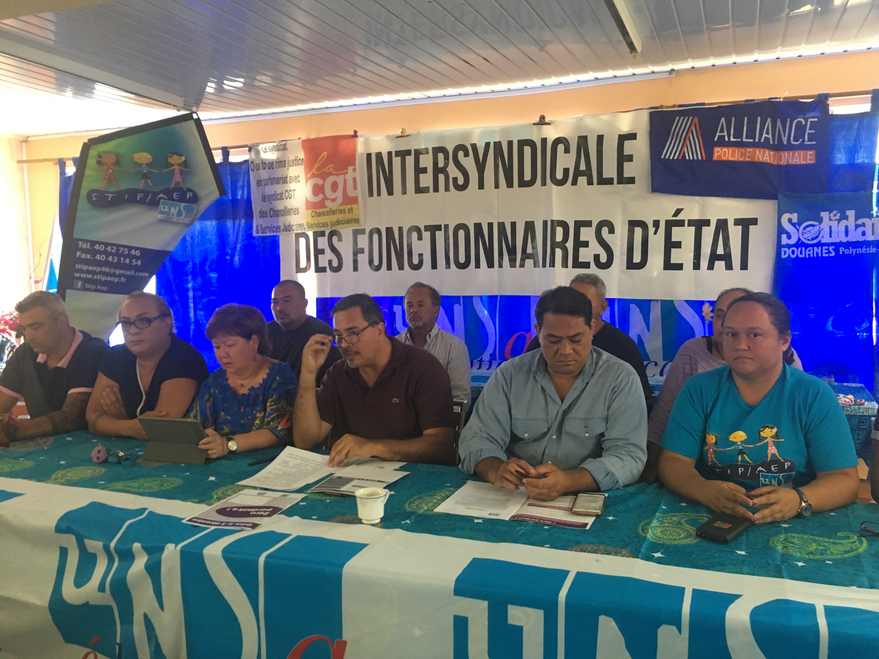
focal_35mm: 29
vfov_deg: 48.2
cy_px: 330
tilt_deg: -3.9
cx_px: 440
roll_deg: +0.2
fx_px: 736
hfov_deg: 61.7
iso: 200
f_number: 2.2
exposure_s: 1/24
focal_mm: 4.15
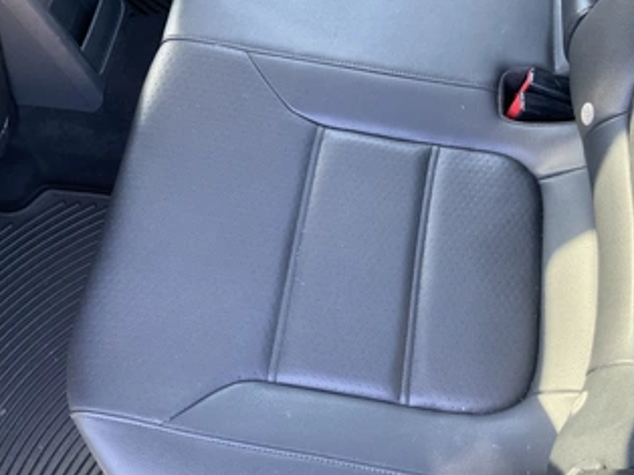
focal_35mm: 37
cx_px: 329
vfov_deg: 38.6
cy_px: 253
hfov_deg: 50.2
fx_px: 677
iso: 100
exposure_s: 1/60
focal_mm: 3
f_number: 1.8
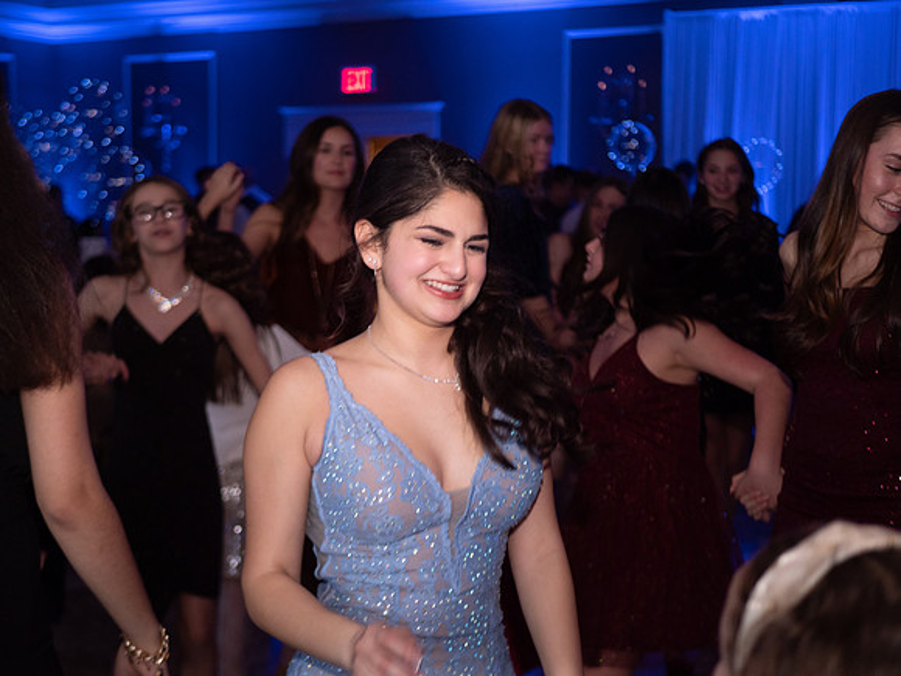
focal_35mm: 50
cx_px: 450
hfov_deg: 38.2
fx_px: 1301
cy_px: 338
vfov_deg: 29.1
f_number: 1.7
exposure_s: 1/160
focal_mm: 25
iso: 800
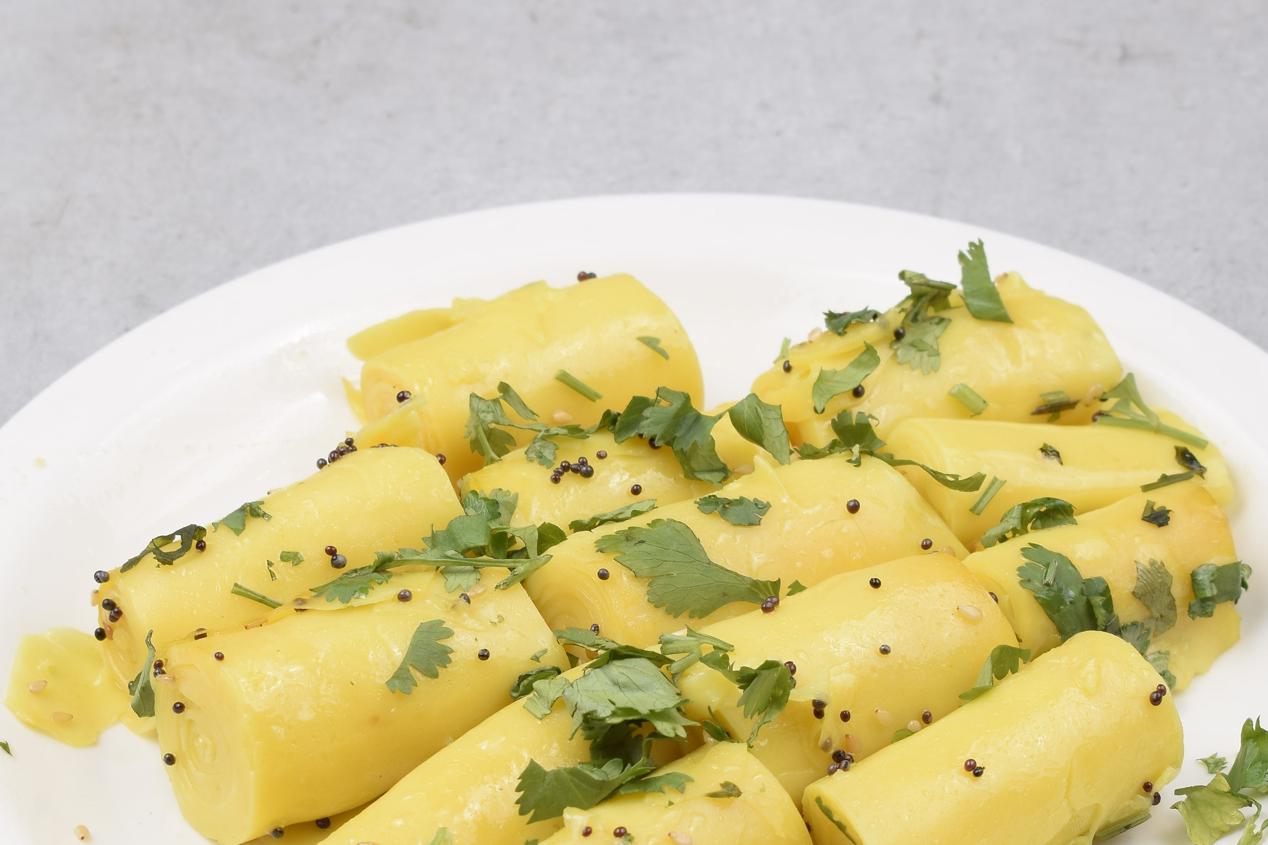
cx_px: 655
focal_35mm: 157
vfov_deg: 8.7
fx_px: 5528
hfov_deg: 13.1
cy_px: 704
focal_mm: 55
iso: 100
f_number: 10
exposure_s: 1/160
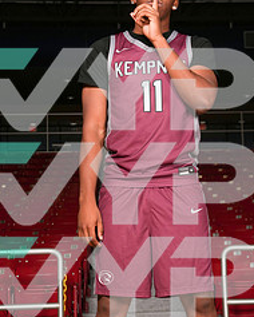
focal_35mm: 89
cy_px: 185
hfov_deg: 17.3
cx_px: 158
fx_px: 835
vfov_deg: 21.5
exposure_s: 1/200
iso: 250
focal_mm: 50
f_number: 6.3
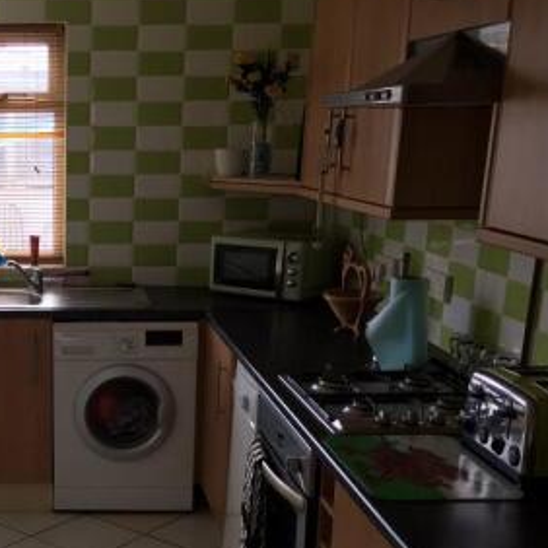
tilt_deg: -16.1
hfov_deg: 30.6
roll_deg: -0.7
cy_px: 395
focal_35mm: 53
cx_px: 46
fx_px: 949
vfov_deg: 31.7
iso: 32
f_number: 2.2
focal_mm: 4.15
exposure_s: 1/50
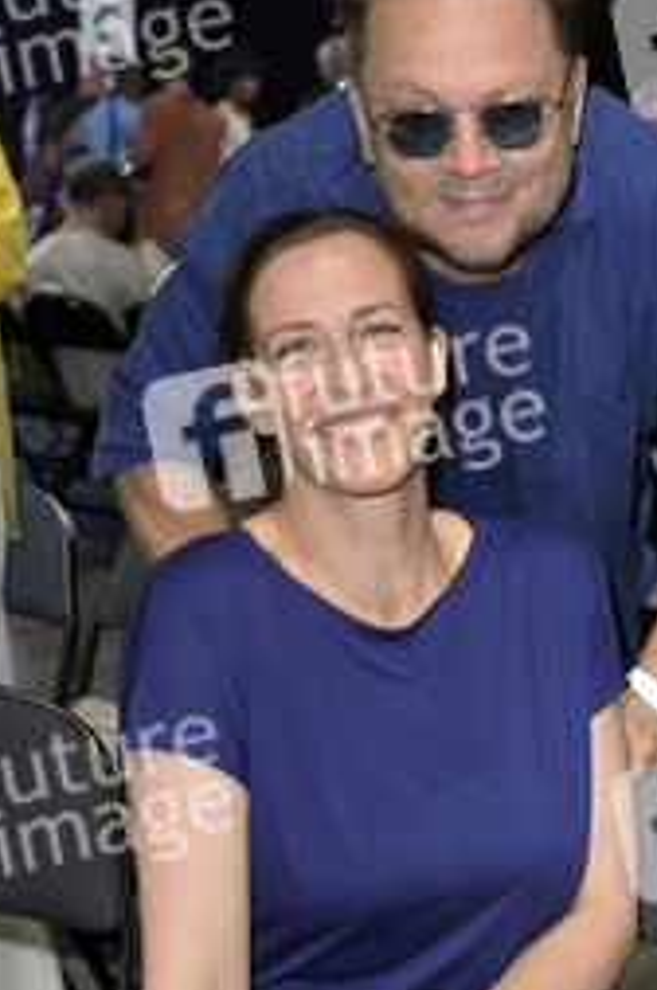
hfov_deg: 22.4
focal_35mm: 60
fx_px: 1647
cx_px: 458
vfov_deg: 33.3
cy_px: 614
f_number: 4
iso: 2000
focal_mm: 38
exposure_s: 1/50
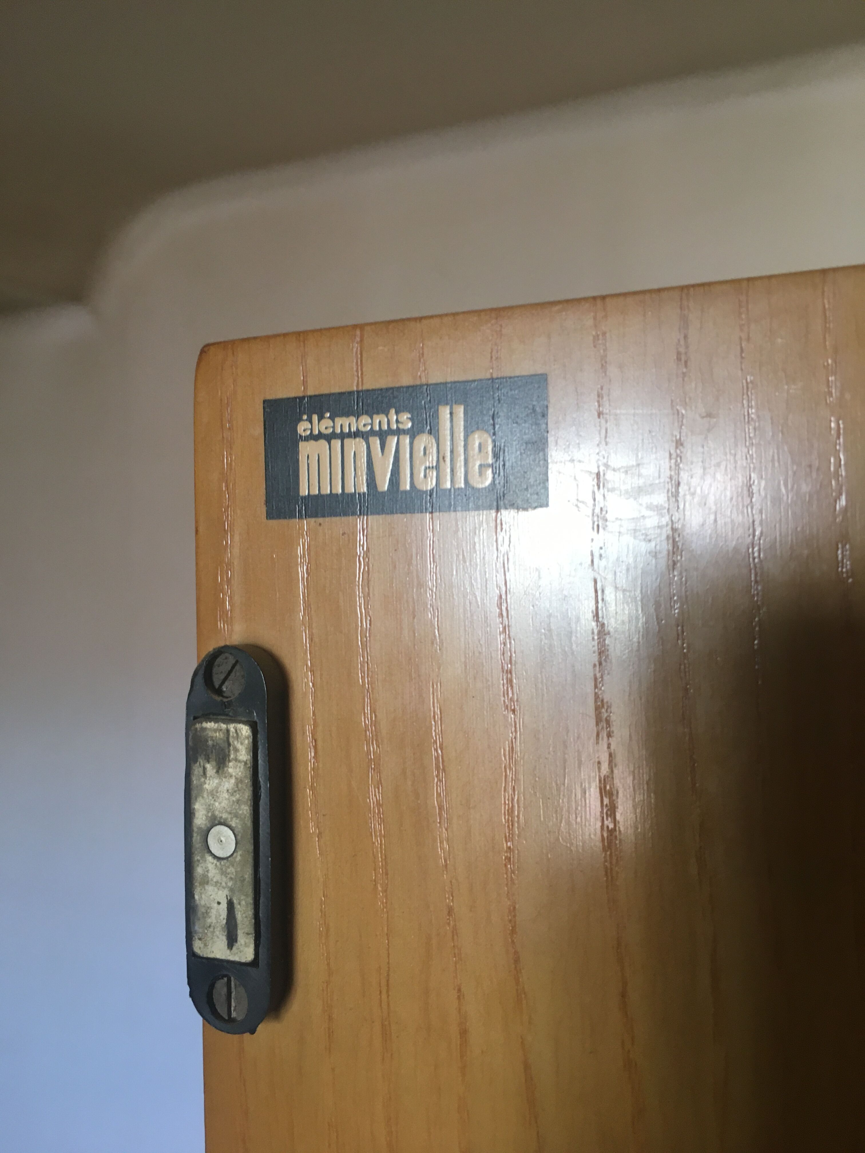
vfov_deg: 61.7
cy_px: 576
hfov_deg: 48.2
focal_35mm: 29
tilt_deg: -0.1
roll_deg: -0.1
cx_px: 432
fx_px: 966
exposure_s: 1/33
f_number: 2.2
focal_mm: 4.15
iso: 100
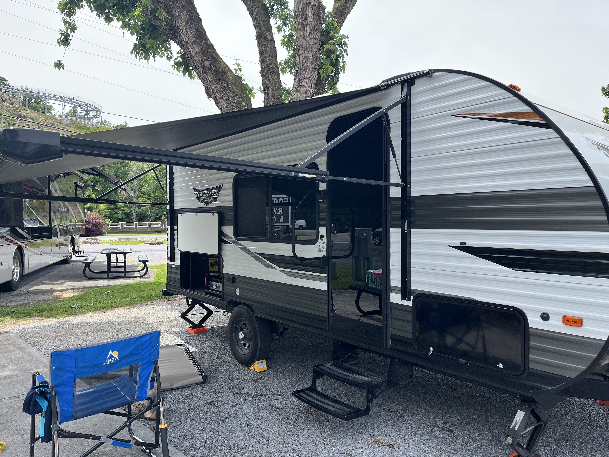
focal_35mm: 26
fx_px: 457
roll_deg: +0.9
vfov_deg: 53.1
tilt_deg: -0.7
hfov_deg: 67.3
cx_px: 304
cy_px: 228
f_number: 1.6
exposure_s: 1/1372
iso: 50
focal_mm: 5.1
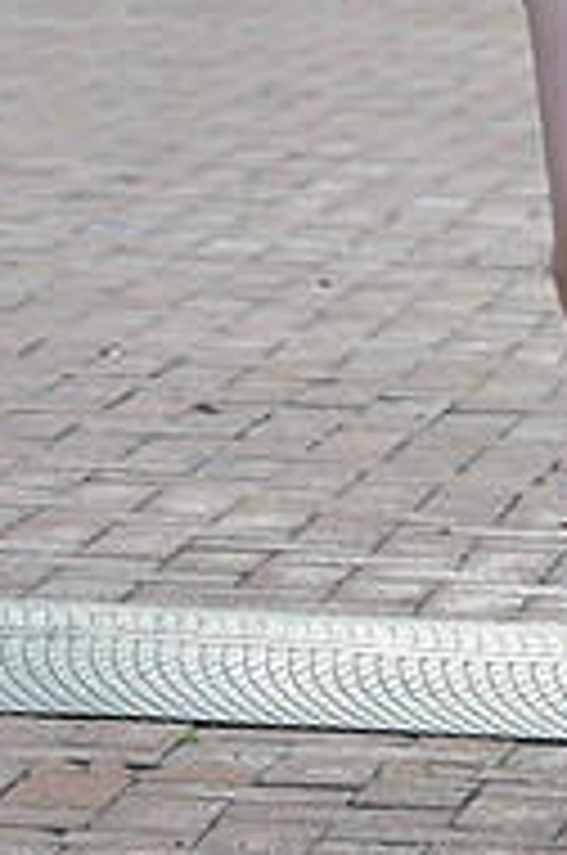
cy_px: -194
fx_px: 9212
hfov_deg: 3.5
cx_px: 776
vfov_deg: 5.3
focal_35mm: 389
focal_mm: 85
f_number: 5.6
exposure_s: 1/800
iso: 800
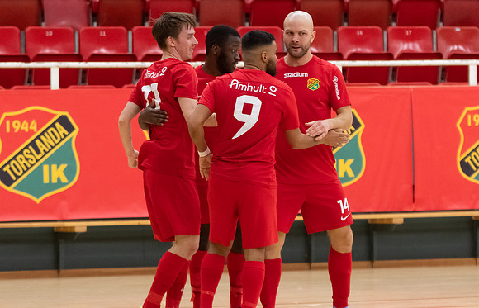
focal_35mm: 234
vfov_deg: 5.7
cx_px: 203
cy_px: 149
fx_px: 3086
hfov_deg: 8.9
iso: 1100
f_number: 2.8
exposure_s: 1/800
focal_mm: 105
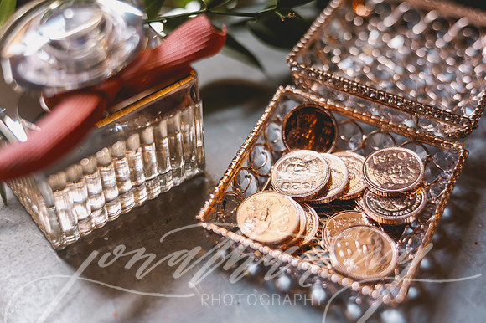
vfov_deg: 27.0
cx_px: 243
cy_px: 162
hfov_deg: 39.6
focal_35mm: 50
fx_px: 675
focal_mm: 50
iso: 640
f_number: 2.8
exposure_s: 1/200
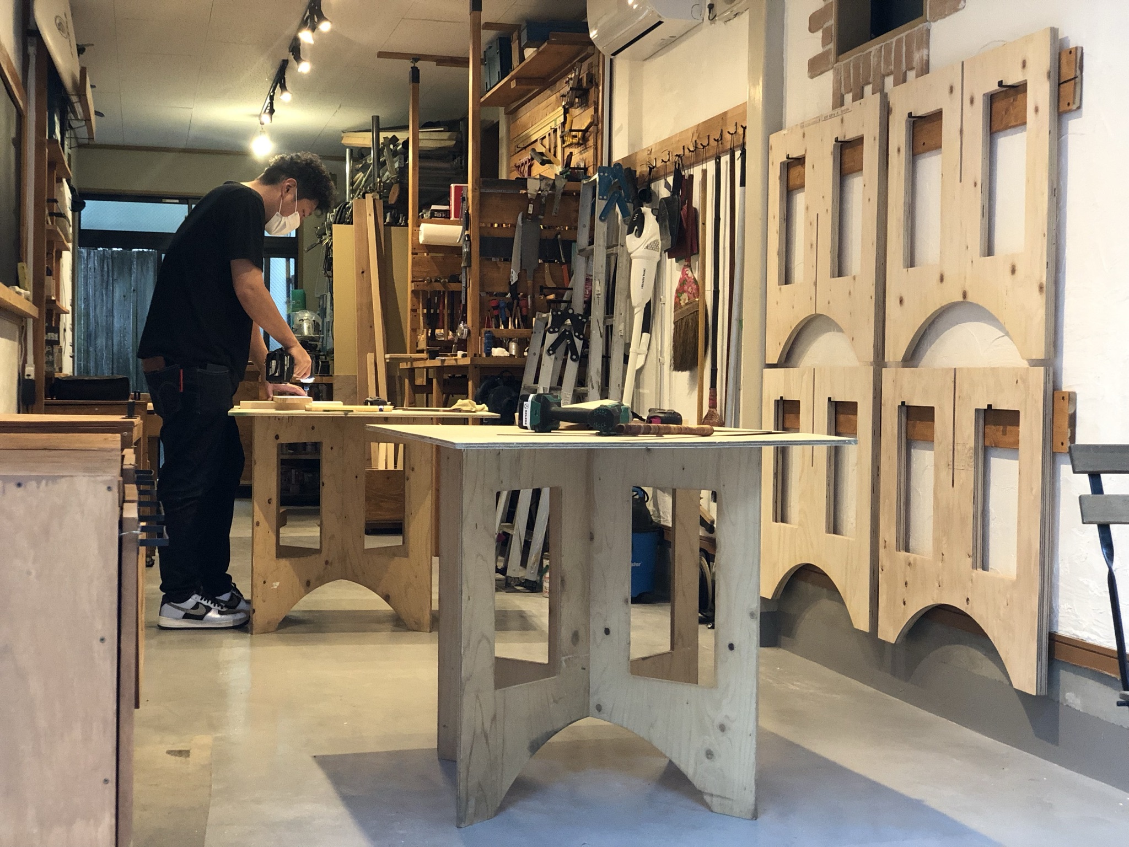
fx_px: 1696
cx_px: 564
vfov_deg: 28.0
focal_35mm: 52
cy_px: 424
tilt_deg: -1.3
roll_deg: -0.8
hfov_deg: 36.8
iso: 160
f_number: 2.4
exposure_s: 1/24
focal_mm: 6
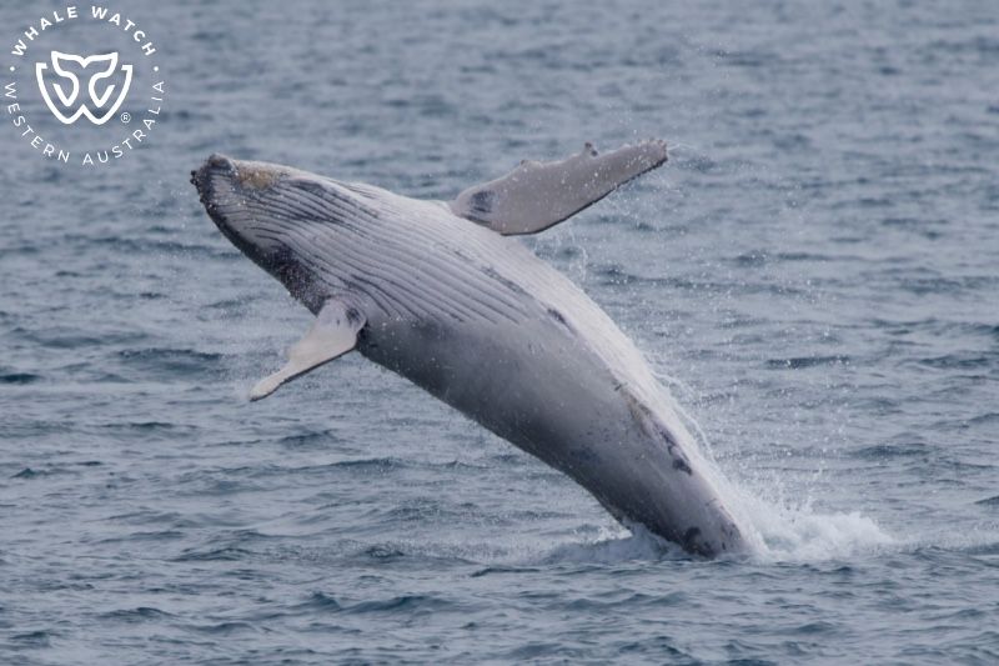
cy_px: 333
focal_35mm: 600
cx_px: 500
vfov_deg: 2.3
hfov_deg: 3.4
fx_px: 16645
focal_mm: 600
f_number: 8
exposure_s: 1/3200
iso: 640
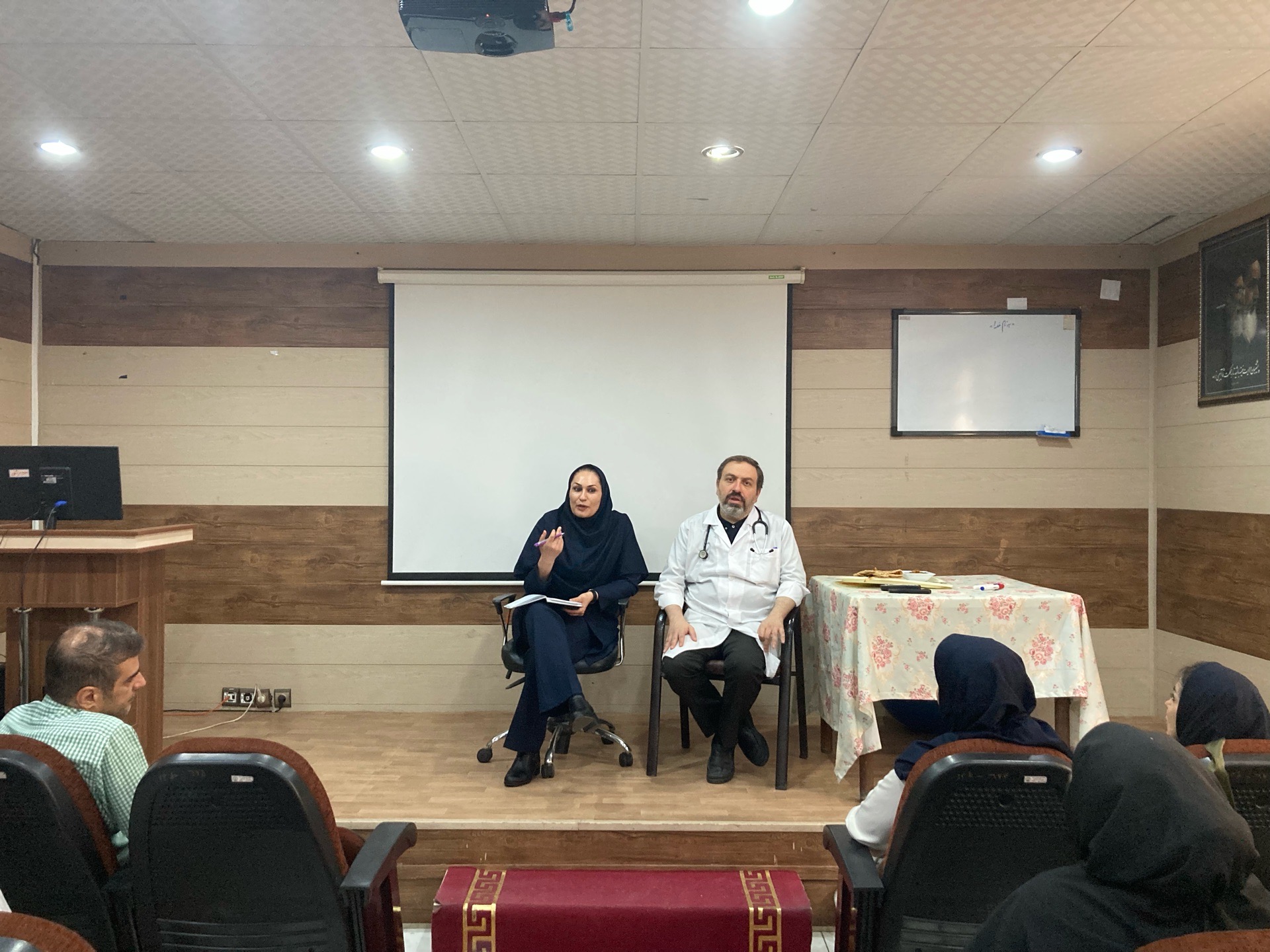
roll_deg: -0.6
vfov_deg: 49.7
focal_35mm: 28
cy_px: 476
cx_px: 635
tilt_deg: -1.2
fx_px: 1027
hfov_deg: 63.4
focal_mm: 3.99
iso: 250
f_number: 1.8
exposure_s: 1/60
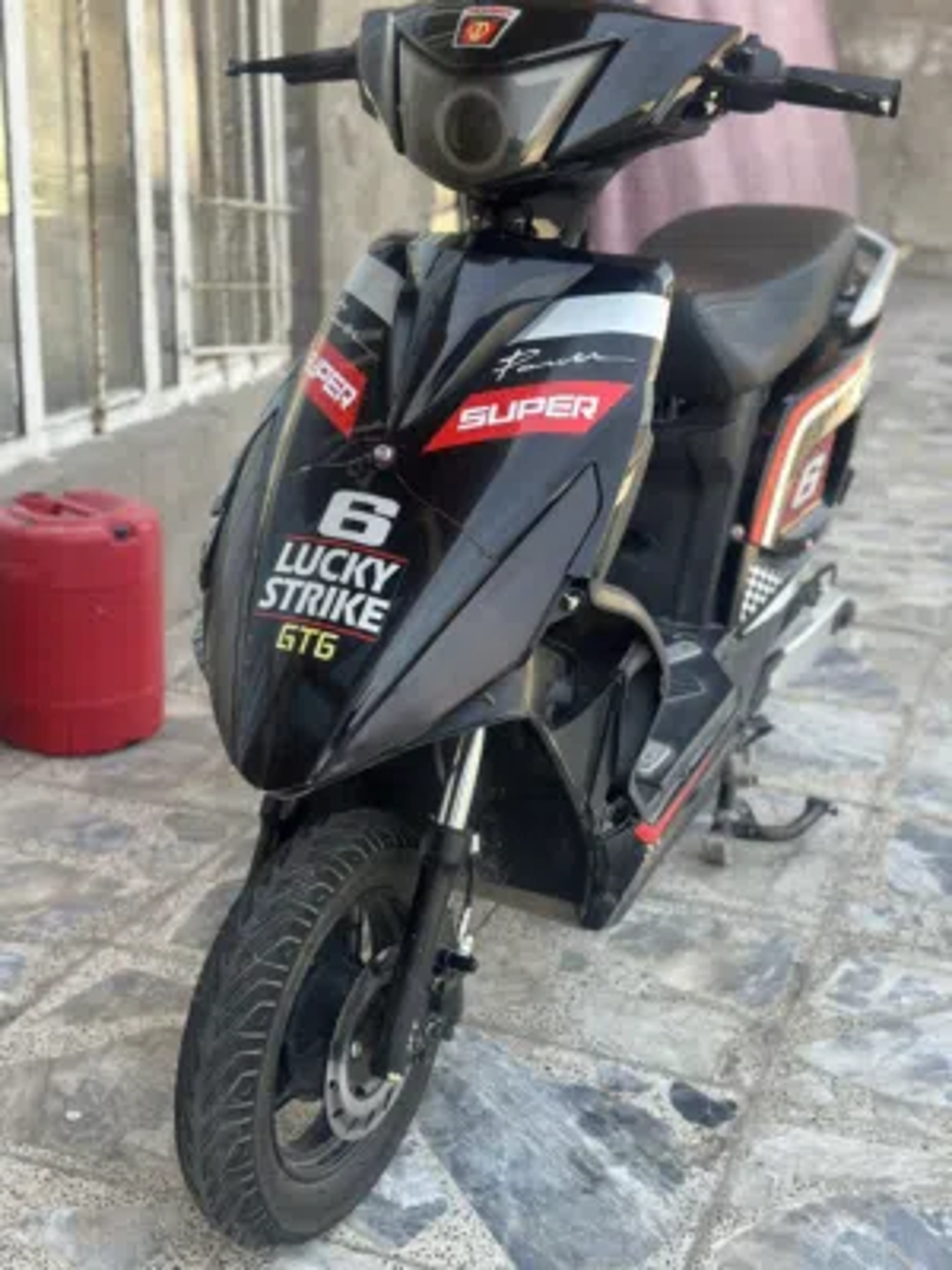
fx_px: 1760
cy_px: 635
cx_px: 476
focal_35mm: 48
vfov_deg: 39.7
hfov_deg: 30.3
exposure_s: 1/516
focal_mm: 6.86
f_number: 1.78
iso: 80
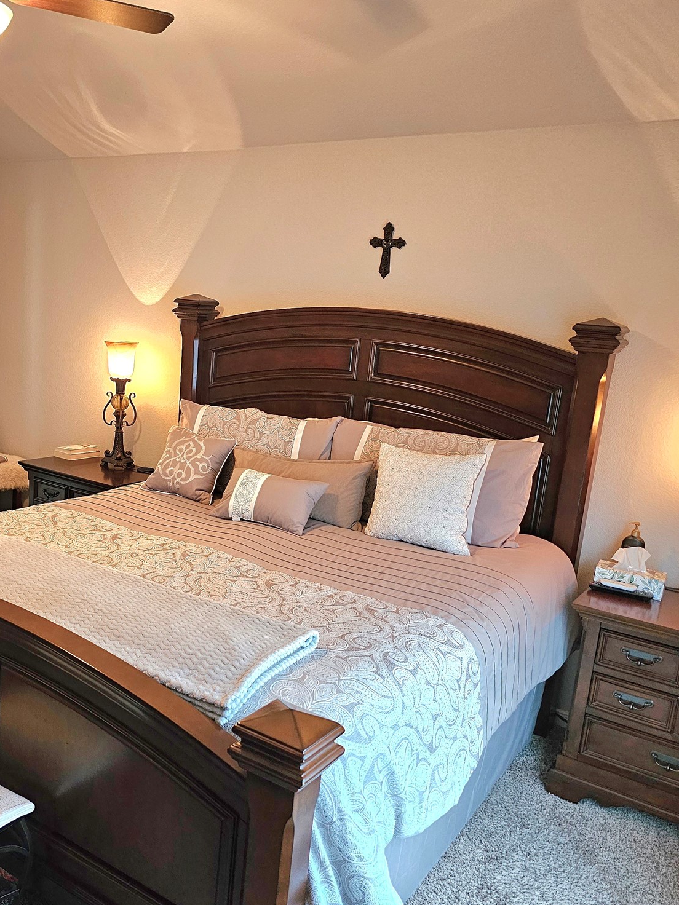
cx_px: 225
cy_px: 480
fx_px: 837
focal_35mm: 32
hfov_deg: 43.5
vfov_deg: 56.8
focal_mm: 6.3
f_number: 1.7
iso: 640
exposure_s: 1/60.2
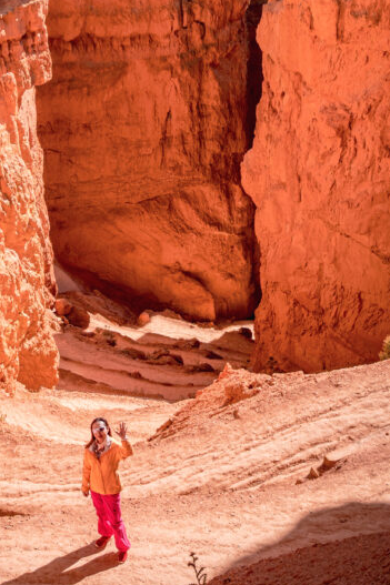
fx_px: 1138
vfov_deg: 27.9
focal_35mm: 70
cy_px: 68
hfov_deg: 19.3
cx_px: 111
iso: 125
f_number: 8
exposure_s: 1/320
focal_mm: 24
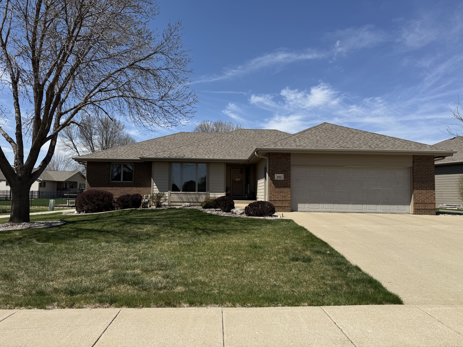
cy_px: 174
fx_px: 321
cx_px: 232
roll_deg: -1.2
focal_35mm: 24
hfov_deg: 71.6
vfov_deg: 56.8
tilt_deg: +3.6
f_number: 1.78
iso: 80
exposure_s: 1/5348
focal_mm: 6.76
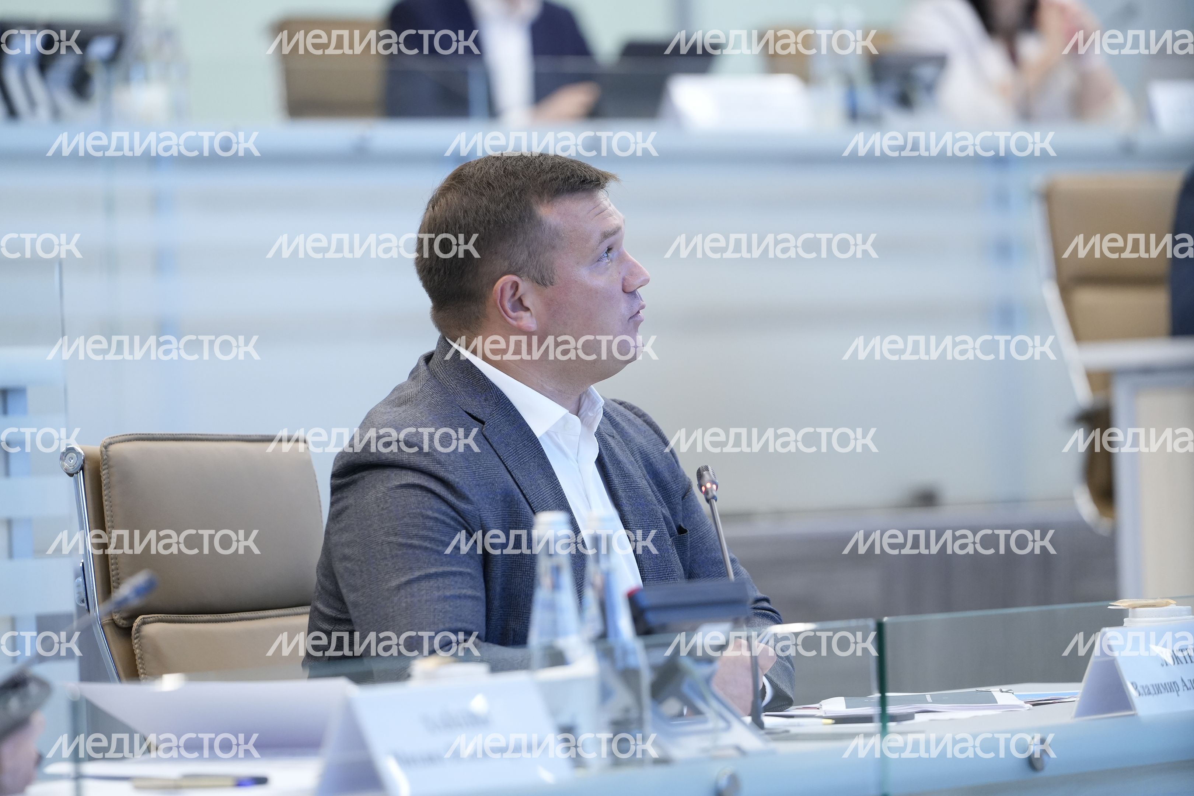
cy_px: 398
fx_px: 6633
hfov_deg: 10.3
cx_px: 597
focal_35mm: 200
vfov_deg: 6.9
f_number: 3.5
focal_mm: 200
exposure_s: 1/125
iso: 2000
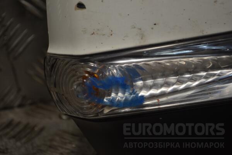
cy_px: 78
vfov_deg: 16.6
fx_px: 532
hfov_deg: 24.6
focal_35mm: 82
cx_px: 116
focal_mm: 55
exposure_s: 1/50
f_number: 5.6
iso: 100
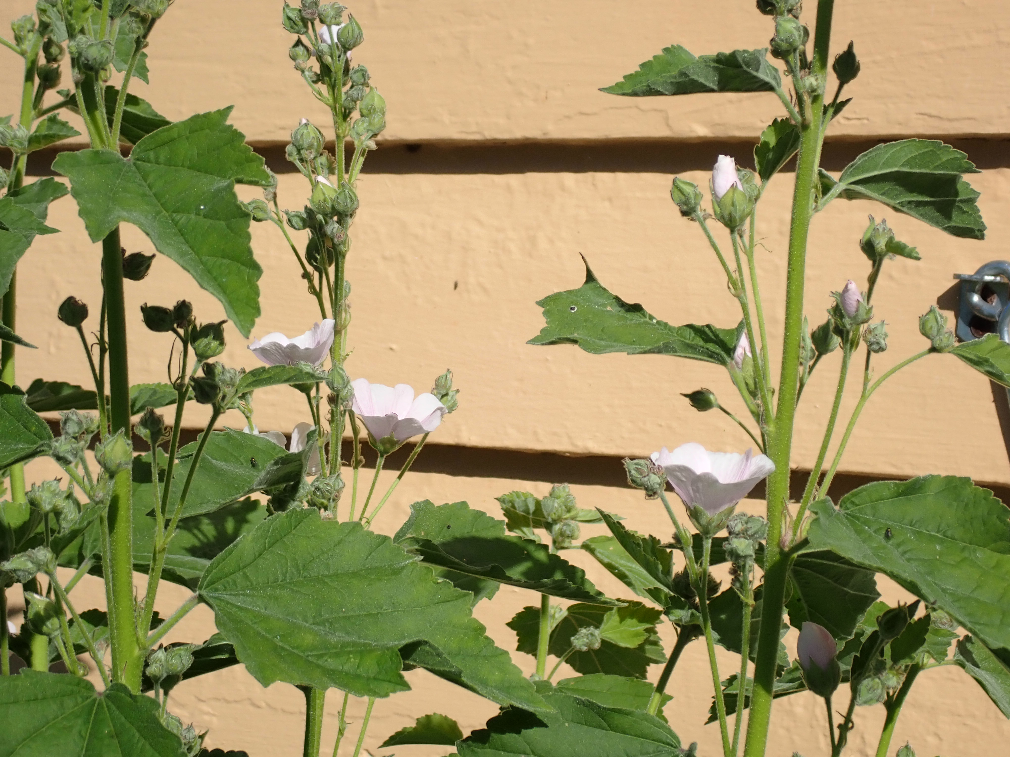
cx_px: 505
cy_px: 378
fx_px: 2918
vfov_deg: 14.8
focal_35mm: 100
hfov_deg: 19.6
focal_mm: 18
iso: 100
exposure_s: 1/500
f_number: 6.3
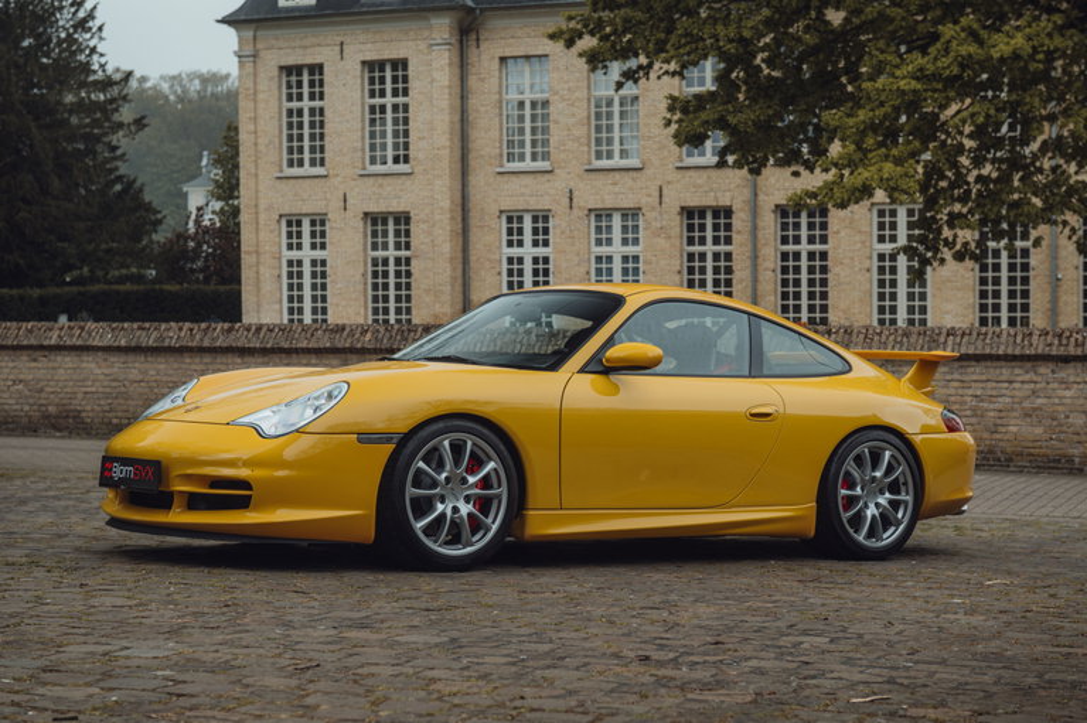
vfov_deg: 19.4
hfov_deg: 28.9
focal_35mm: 70
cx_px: 544
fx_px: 2112
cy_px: 362
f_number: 5.6
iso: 100
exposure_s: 1/125
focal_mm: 70
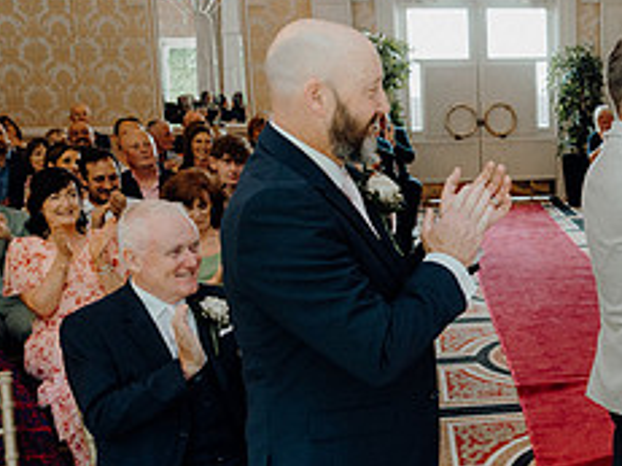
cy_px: 265
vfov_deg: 25.2
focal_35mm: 58
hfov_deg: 31.0
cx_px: 611
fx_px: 1042
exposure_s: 1/160
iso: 2000
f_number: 3.5
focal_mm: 24
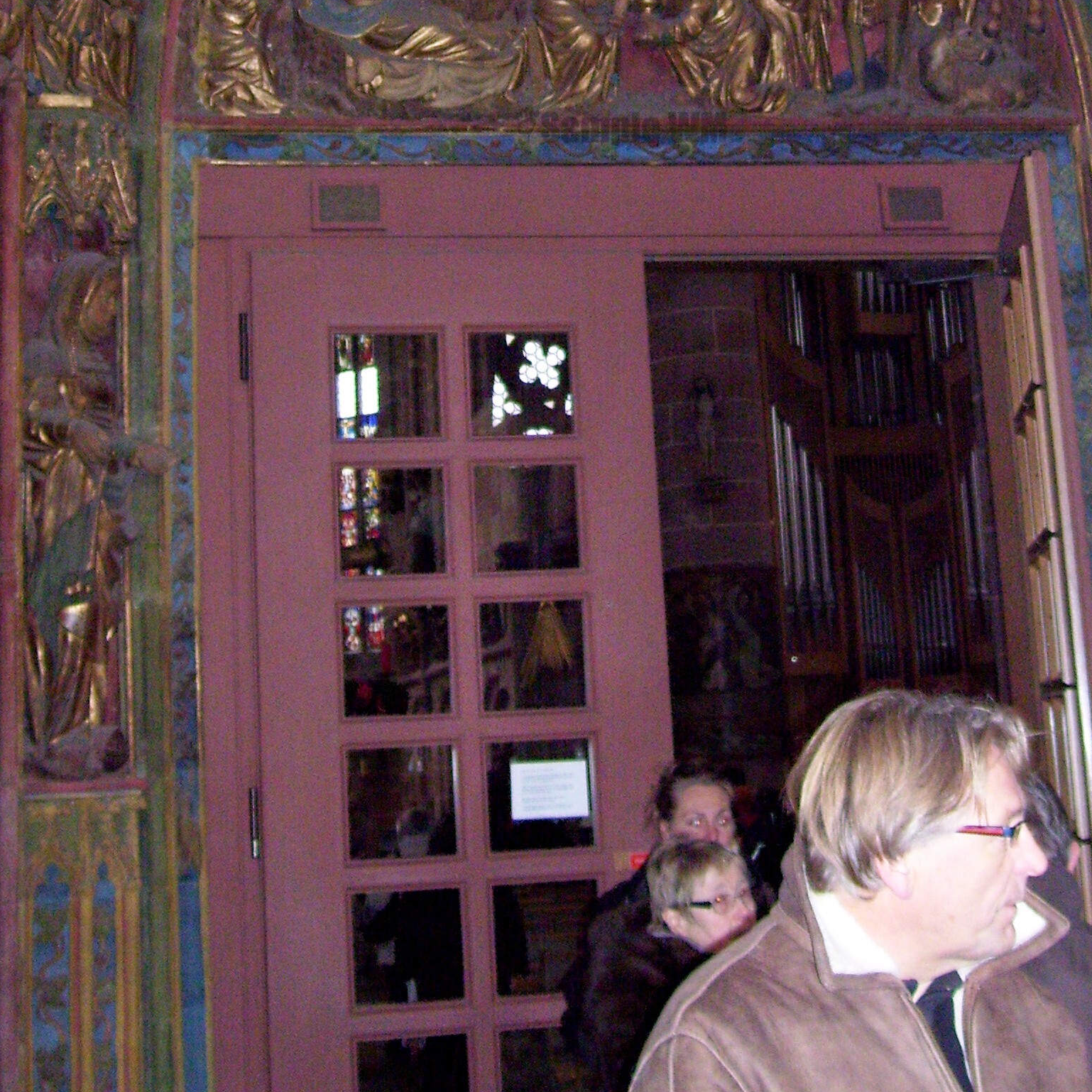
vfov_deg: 28.1
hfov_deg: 29.0
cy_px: 128
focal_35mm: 59
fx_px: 2106
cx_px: 623
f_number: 2.7
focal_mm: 6
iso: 200
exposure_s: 1/60
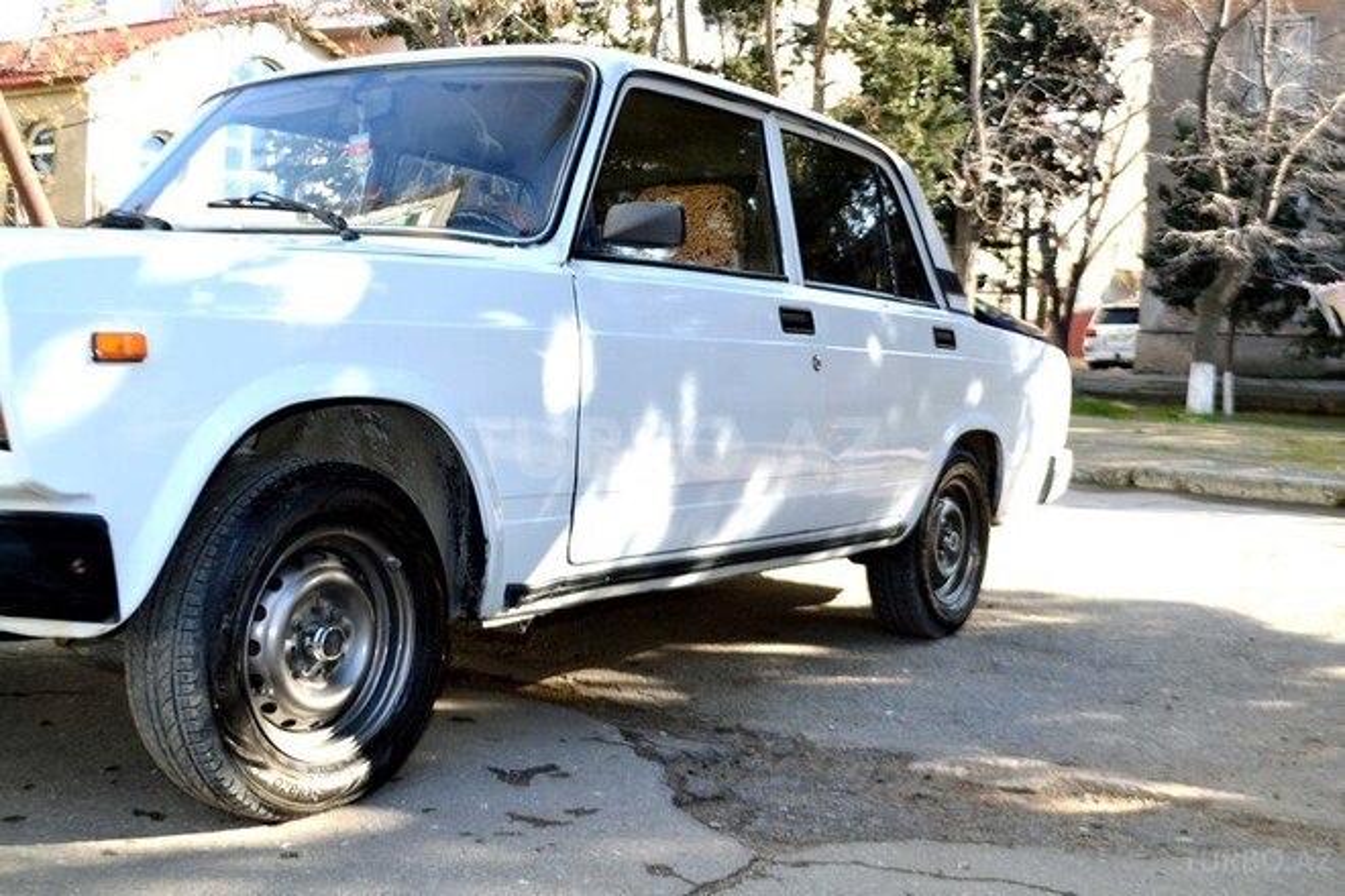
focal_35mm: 39
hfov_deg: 49.6
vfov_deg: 34.2
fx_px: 1457
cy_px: 448
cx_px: 672
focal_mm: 26
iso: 200
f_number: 7.1
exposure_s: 1/200
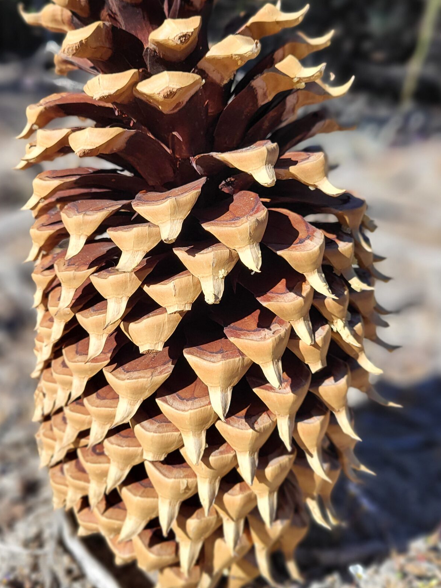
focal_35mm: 42
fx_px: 713
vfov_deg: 44.8
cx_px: 188
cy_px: 296
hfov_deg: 34.3
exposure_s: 1/1799
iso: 40
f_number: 1.8
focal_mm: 5.4
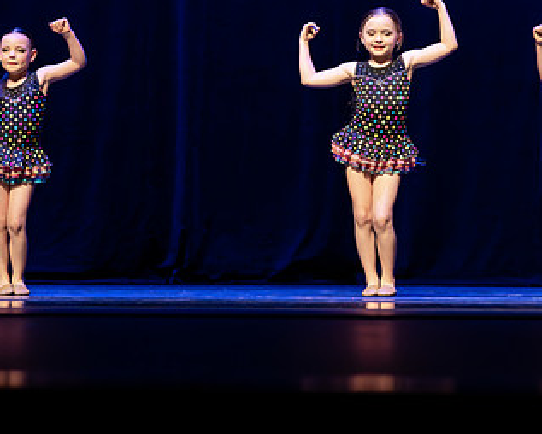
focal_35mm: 202
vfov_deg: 7.7
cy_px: 121
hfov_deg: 9.5
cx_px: 352
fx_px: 3242
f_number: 2.8
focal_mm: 101
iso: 3200
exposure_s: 1/640
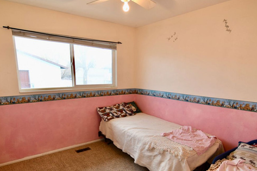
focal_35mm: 23
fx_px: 167
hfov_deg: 75.3
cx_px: 129
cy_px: 112
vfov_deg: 53.4
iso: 100
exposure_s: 1/40
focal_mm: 11.5
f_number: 3.2
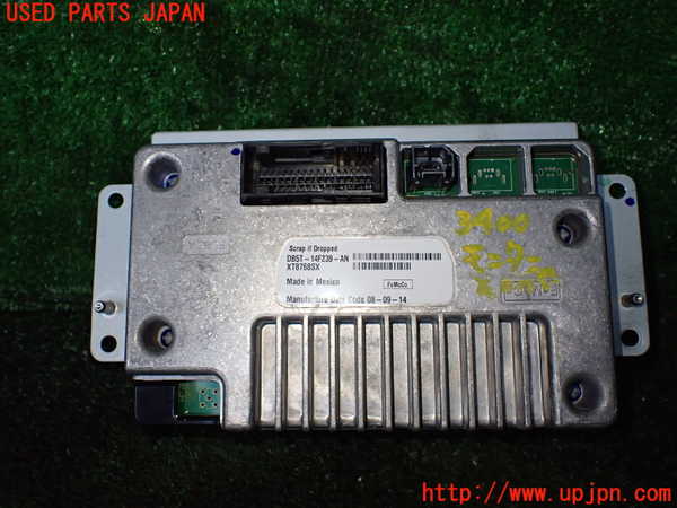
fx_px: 587
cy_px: 254
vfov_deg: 46.8
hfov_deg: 60.0
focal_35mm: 30
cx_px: 338
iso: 500
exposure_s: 1/125
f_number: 2.3
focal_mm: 5.4
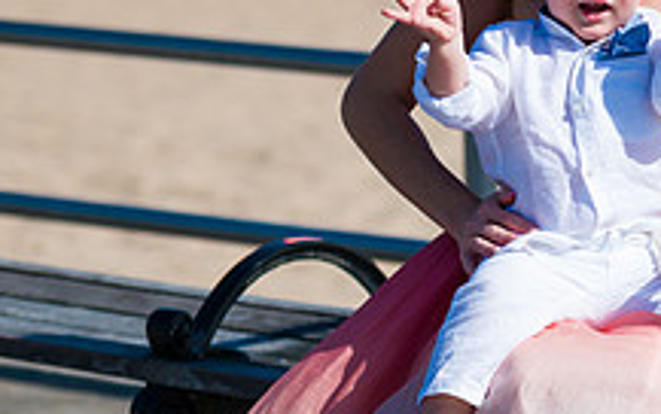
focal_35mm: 272
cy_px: -73
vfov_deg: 4.8
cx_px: 679
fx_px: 4904
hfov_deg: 7.7
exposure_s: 1/6400
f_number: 3.2
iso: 200
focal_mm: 100
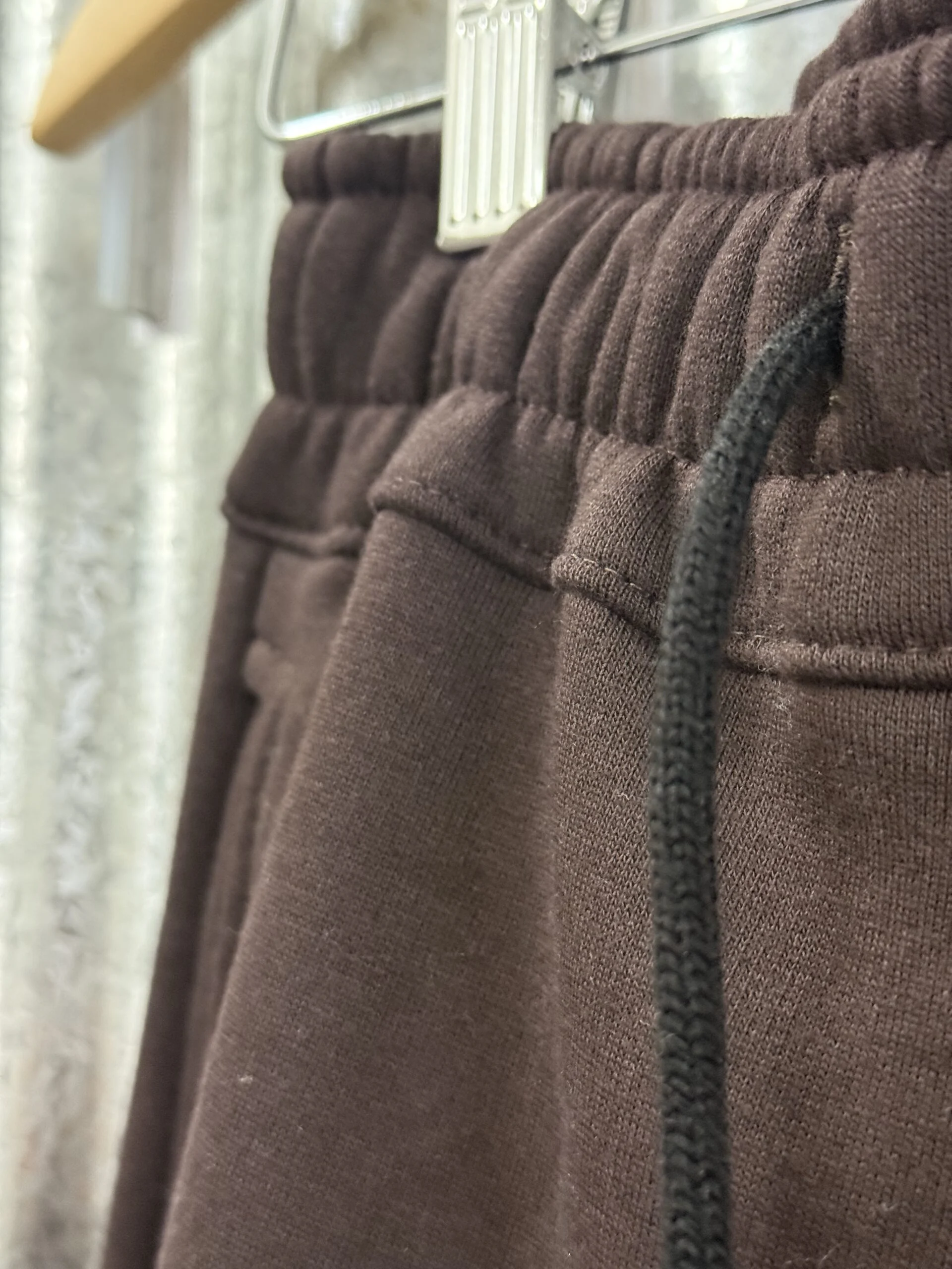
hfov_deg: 30.3
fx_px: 1760
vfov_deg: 39.7
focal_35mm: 48
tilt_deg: +6.2
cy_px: 634
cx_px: 476
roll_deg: -1.7
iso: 500
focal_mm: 6.76
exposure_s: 1/33
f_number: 1.78
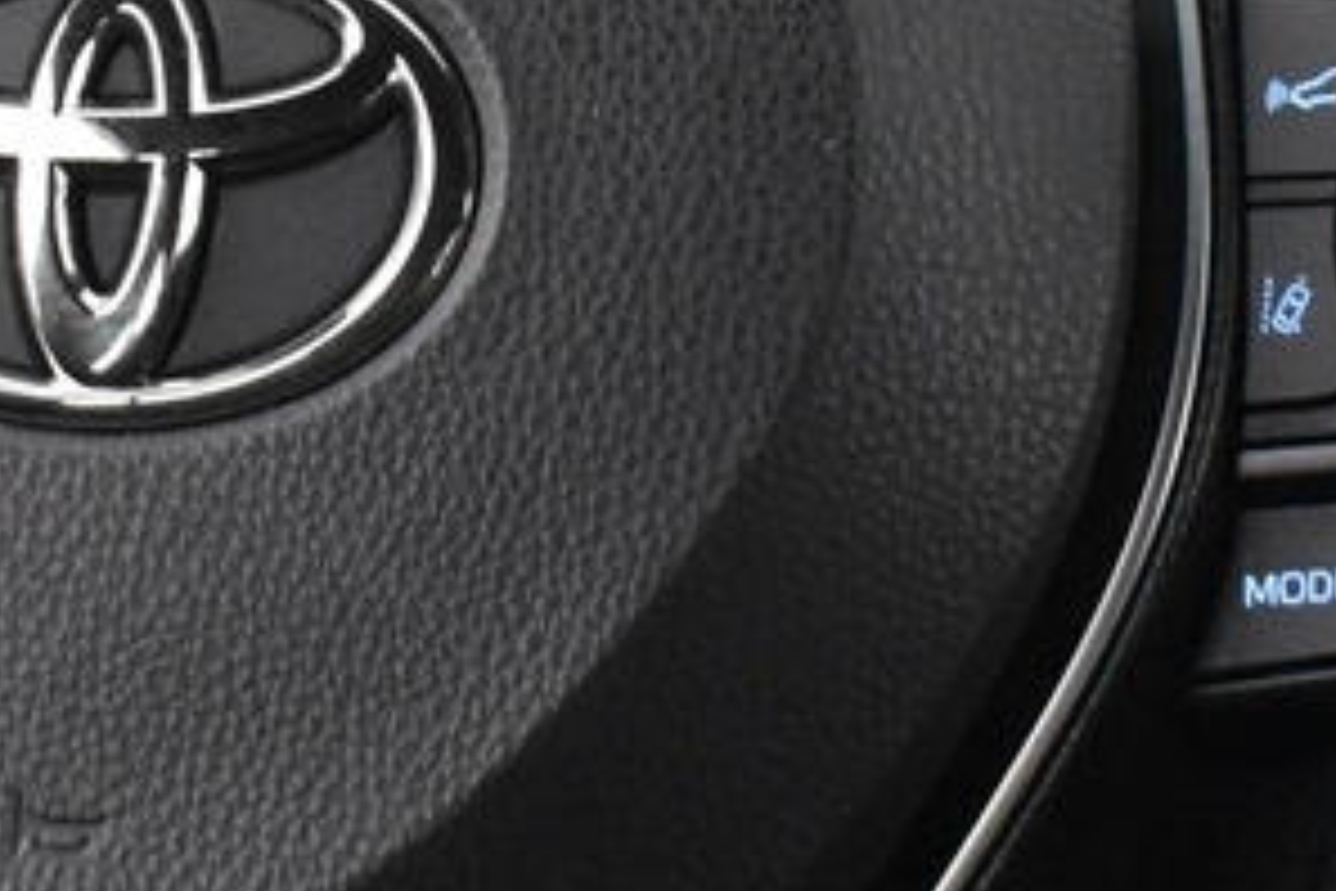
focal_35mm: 221
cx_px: 103
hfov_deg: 9.3
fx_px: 8191
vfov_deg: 6.2
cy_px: 261
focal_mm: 27
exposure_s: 1/25
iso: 3200
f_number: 4
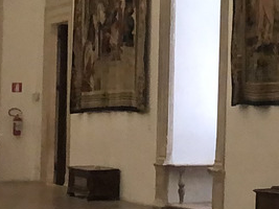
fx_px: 1353
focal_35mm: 168
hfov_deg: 10.8
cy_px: 5
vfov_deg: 8.8
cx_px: 547
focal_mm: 4
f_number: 1.8
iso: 80
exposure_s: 1/6
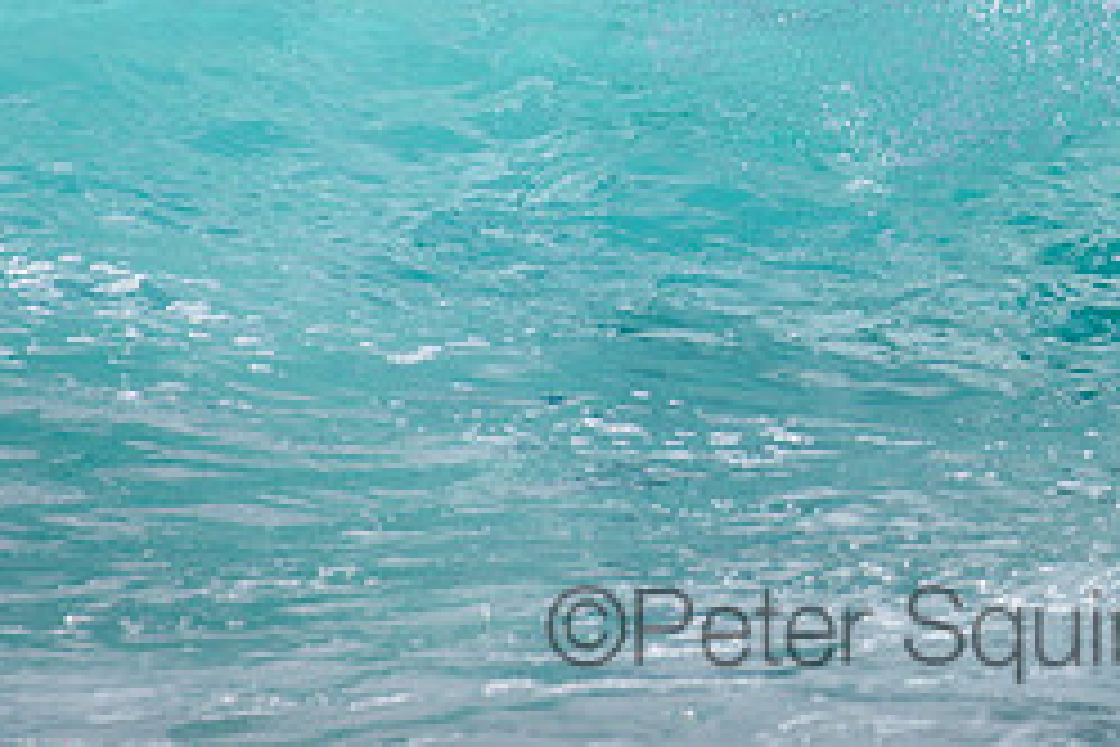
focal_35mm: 1429
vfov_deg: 1.0
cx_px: 974
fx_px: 44454
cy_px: -316
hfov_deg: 1.4
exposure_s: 1/2000
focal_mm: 500
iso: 140
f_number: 5.6
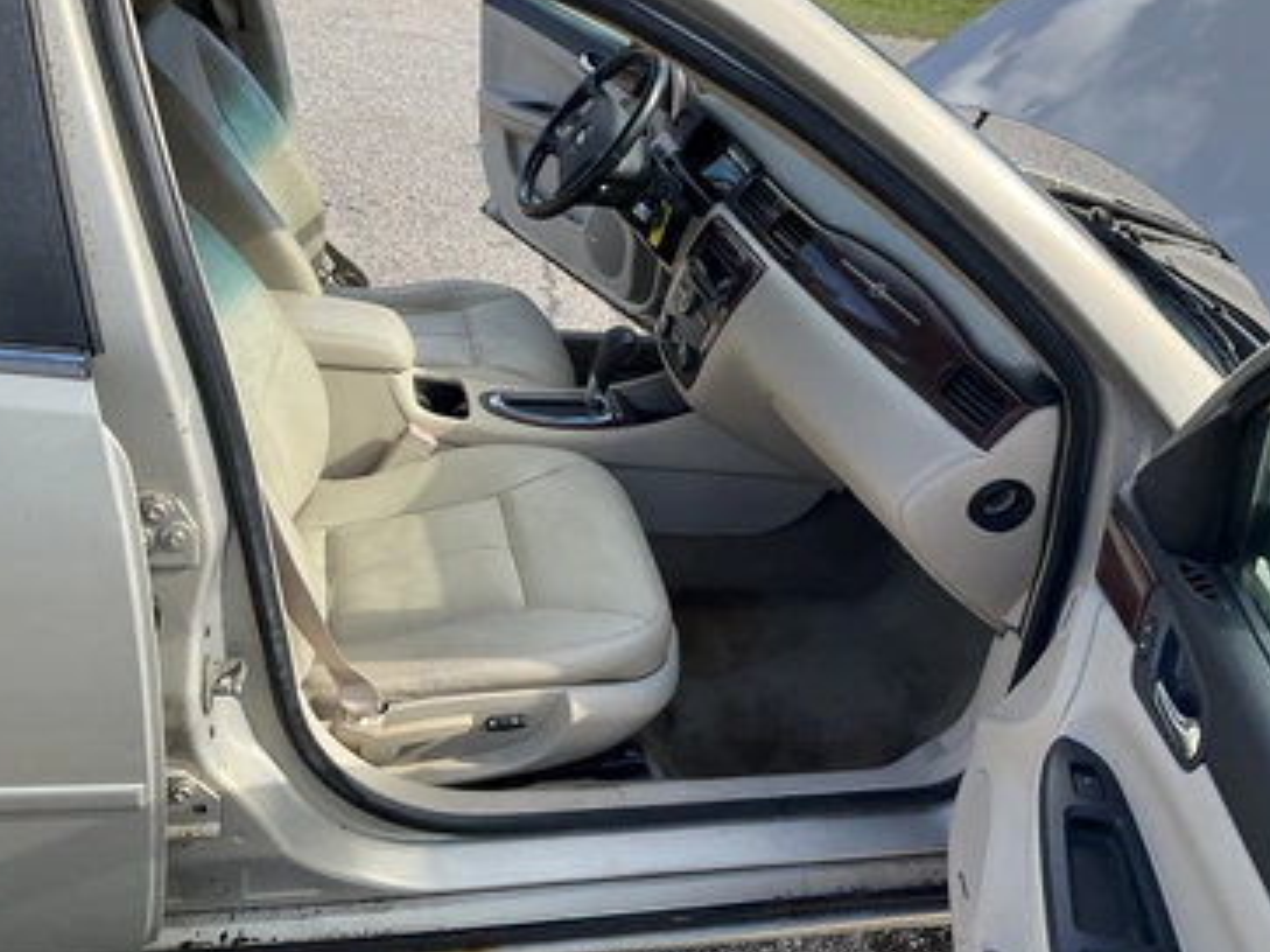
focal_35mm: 32
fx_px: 1174
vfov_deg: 44.1
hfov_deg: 56.8
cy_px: 458
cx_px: 658
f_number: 1.8
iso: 25
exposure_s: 1/419
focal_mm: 3
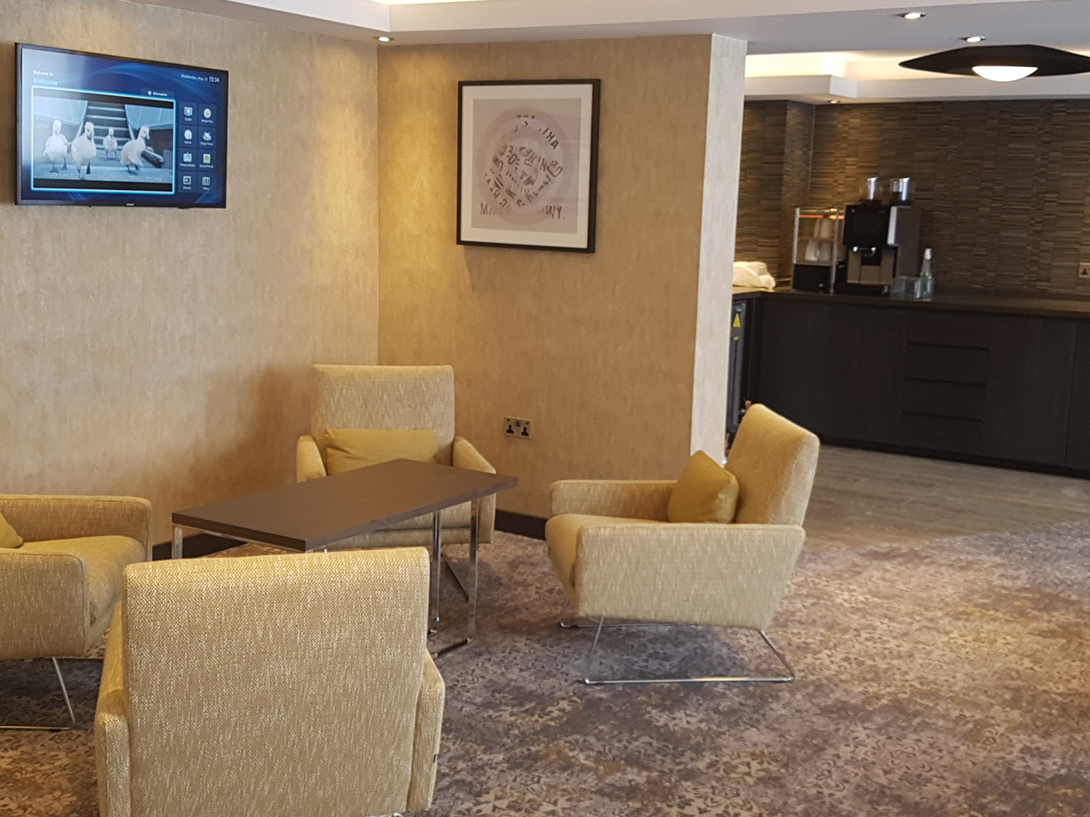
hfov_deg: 55.3
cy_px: 358
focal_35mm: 33
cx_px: 580
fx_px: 1039
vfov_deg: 42.9
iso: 100
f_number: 1.7
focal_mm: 4.2
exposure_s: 1/50
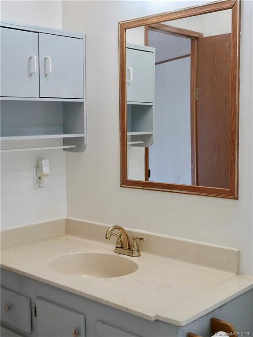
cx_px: 126
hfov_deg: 30.3
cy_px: 168
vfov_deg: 39.6
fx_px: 467
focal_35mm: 48
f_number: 5.2
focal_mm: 24
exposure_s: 1/60
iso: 640
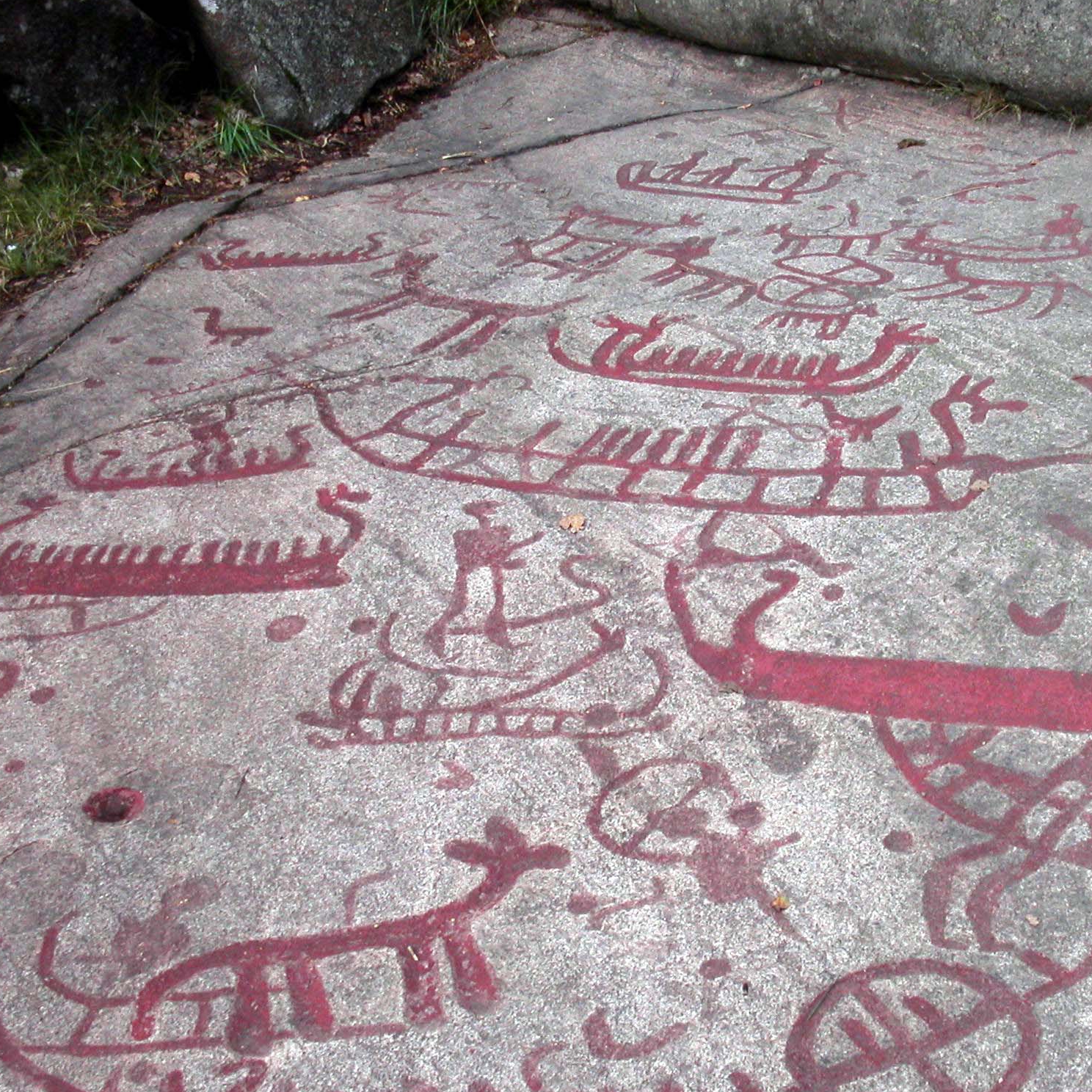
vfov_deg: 31.6
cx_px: 707
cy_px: 606
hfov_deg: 31.4
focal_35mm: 54
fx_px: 1927
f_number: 8
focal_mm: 8.4
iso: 100
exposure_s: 1/90
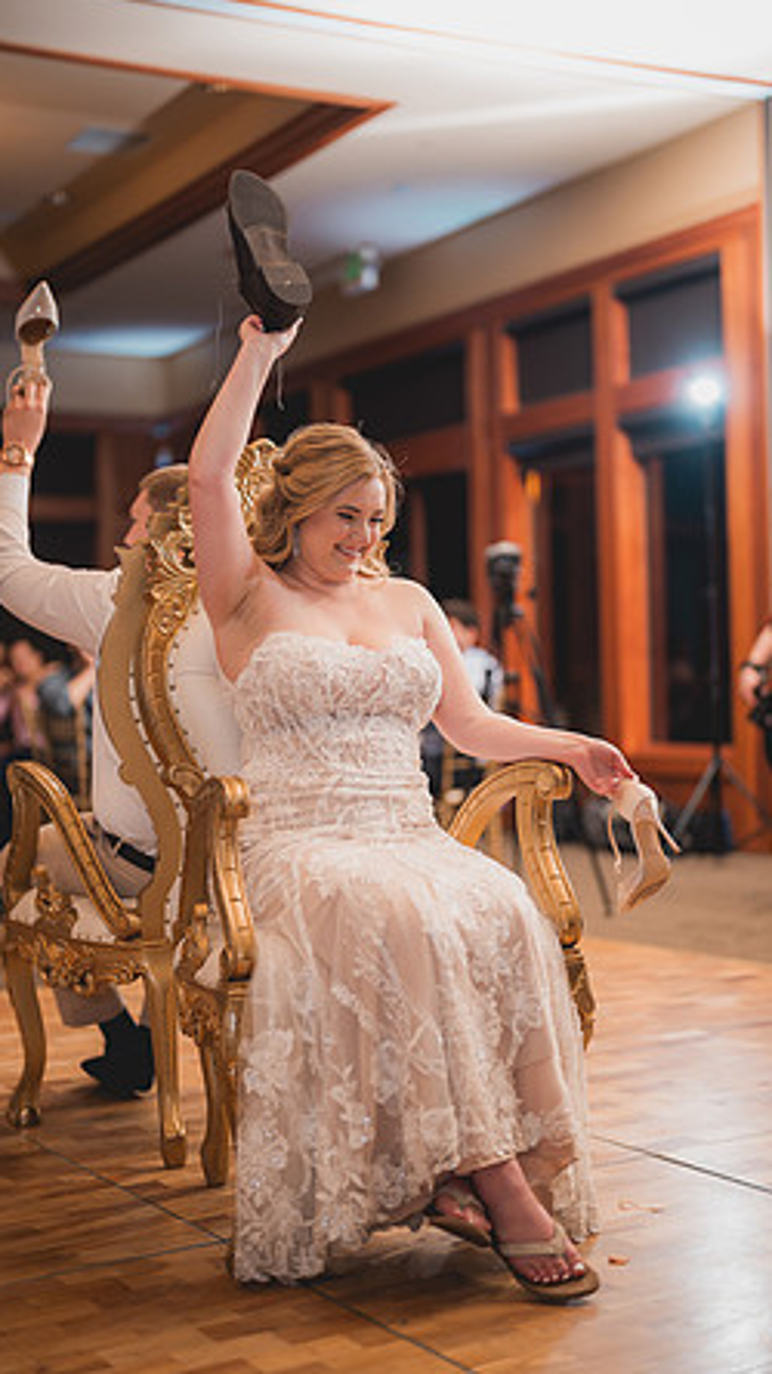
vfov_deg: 39.2
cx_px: 355
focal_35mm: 53
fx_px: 1931
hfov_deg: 22.6
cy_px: 689
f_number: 1.2
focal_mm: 50
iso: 200
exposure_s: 1/250
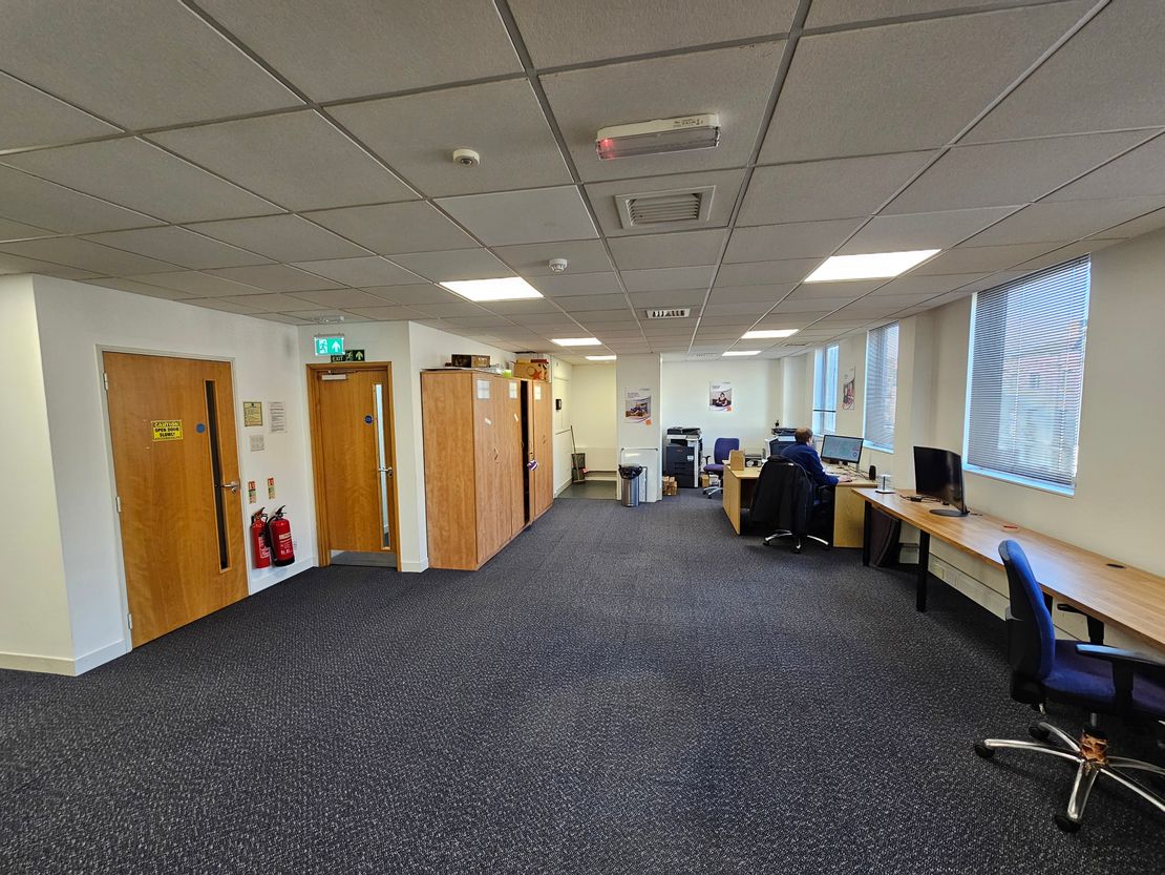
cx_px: 582
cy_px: 438
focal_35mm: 13
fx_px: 438
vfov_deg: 89.9
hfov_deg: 106.2
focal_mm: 2.2
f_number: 2.2
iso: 200
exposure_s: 1/100
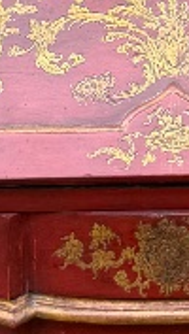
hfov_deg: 6.8
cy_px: -242
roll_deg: -0.7
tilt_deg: -12.2
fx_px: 1572
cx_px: 232
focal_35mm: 177
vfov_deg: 11.4
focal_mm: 6.76
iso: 80
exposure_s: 1/322
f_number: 1.78
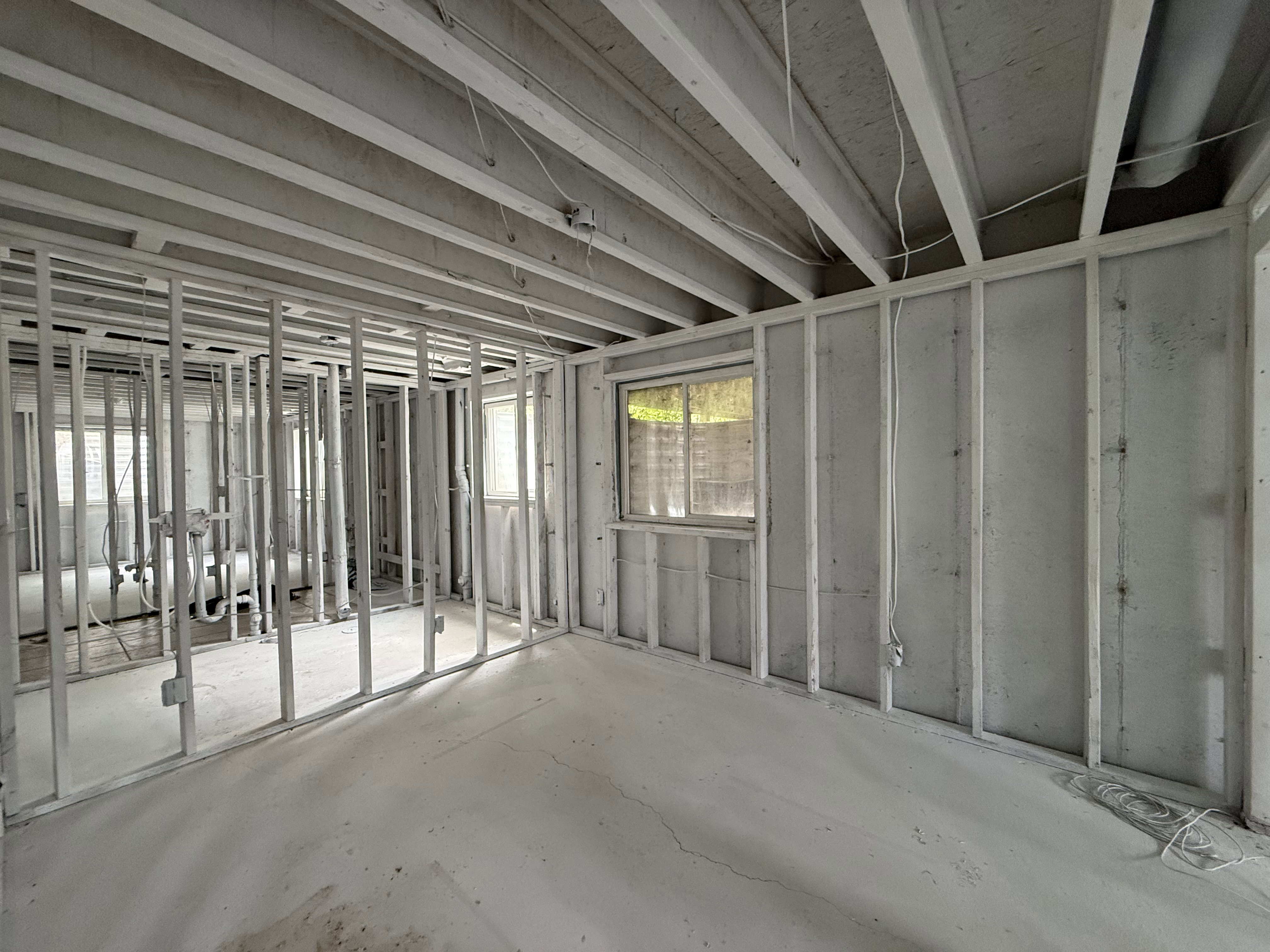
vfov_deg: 85.7
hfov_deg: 102.1
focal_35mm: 14
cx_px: 635
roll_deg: +0.8
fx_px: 514
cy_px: 476
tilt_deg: -0.4
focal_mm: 2.22
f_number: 2.2
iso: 500
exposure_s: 1/120
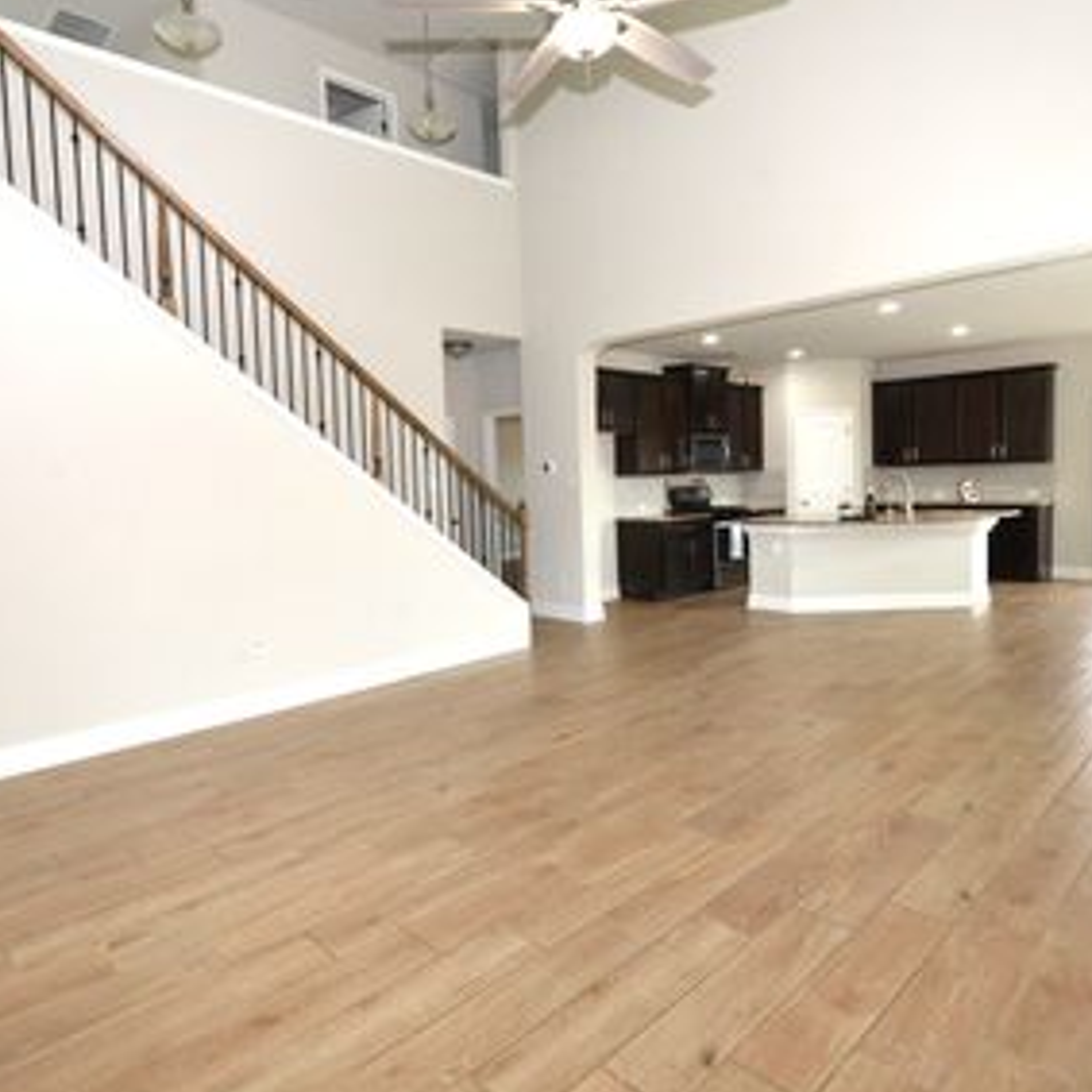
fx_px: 749
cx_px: 560
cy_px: 536
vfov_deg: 72.1
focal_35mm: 21
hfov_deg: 72.1
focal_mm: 14
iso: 800
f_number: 7.1
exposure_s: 1/80
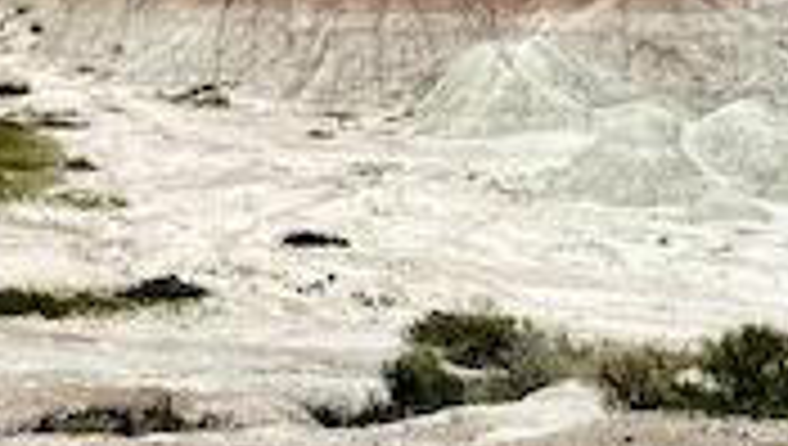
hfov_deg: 20.4
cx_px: -180
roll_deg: +2.4
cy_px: -563
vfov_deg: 10.9
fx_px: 2030
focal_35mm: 97
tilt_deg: +14.5
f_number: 1.6
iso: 32
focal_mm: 5.1
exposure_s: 1/6250
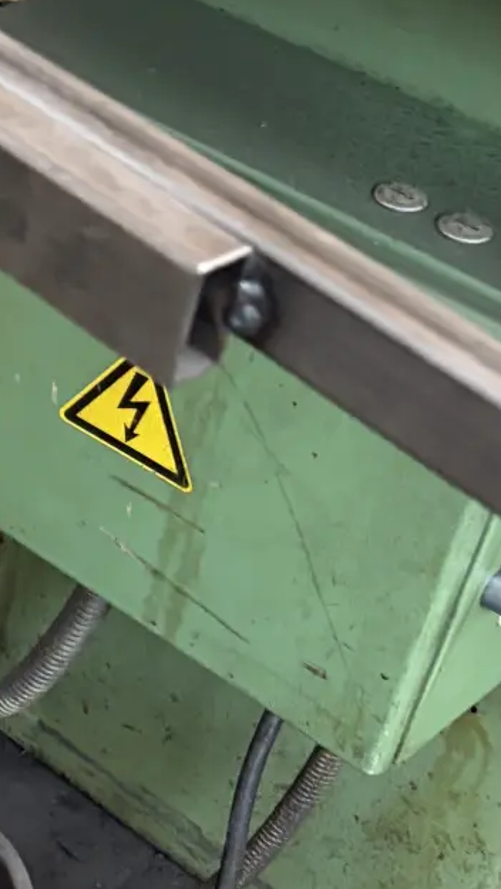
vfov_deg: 24.5
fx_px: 2053
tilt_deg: -38.6
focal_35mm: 87
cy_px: 451
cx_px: -465
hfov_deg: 12.4
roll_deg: +0.1
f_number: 1.6
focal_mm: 5.96
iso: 250
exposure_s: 1/60
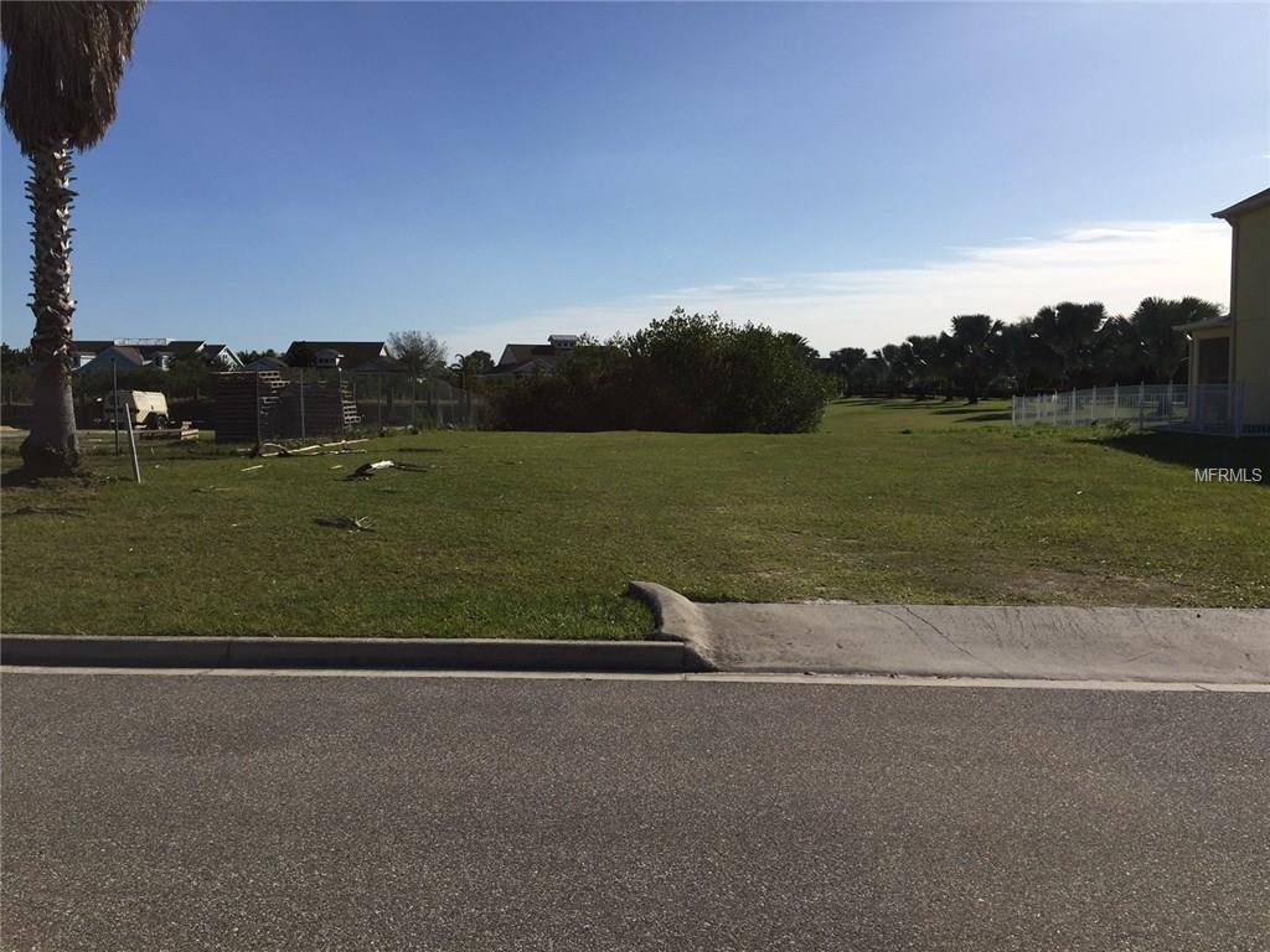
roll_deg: -1.3
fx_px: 1064
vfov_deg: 48.2
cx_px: 635
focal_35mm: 29
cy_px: 476
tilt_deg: -4.2
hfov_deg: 61.7
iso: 32
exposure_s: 1/3968
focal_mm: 4.15
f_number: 2.2
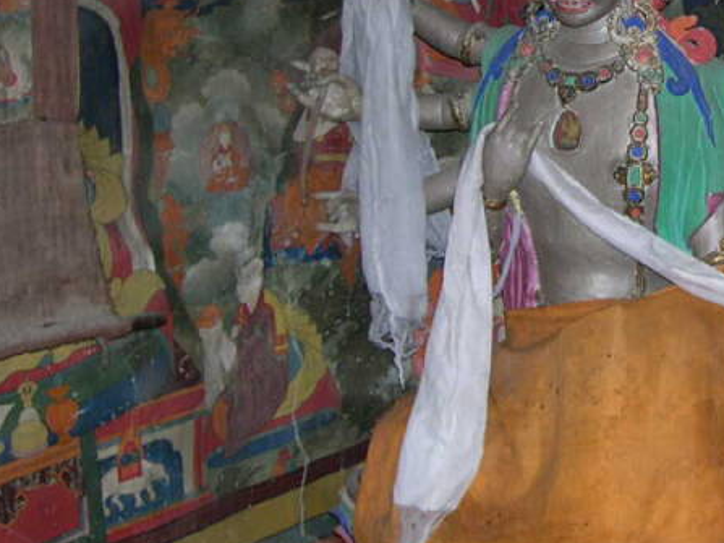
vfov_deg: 16.7
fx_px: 1819
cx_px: 821
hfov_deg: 21.2
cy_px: 44
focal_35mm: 87
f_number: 2.8
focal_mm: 8
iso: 108
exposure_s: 1/60
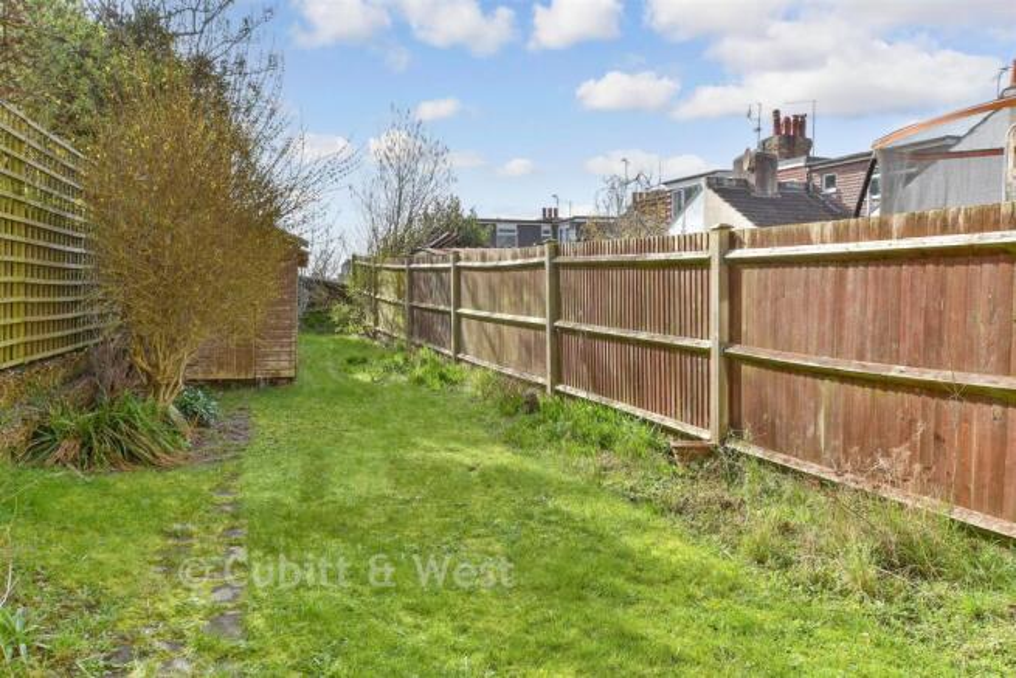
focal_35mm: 30
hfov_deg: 61.9
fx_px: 847
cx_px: 508
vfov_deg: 43.6
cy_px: 339
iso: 200
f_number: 8
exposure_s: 1/320
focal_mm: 20
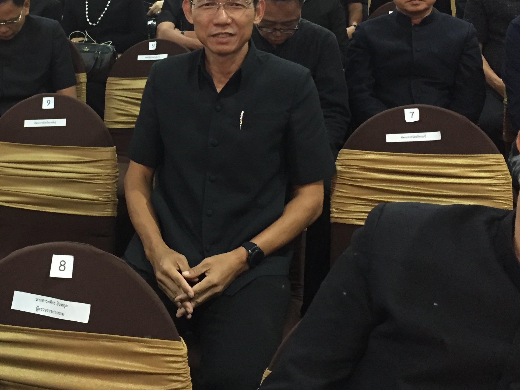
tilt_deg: -12.6
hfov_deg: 38.4
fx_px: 736
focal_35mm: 49
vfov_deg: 29.0
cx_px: 170
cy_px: 73
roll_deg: +0.6
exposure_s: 1/17
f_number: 2.2
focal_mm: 4.15
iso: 250
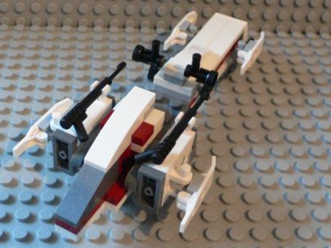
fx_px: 526
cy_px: 108
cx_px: 142
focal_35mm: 55
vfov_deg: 26.5
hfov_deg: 34.9
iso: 200
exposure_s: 1/5
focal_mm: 6.3
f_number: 2.8
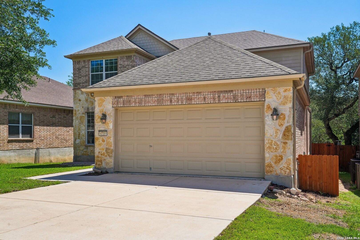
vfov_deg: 37.9
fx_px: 350
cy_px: 120
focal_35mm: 35
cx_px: 180
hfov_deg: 54.4
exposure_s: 1/500
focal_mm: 35
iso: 200
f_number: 8
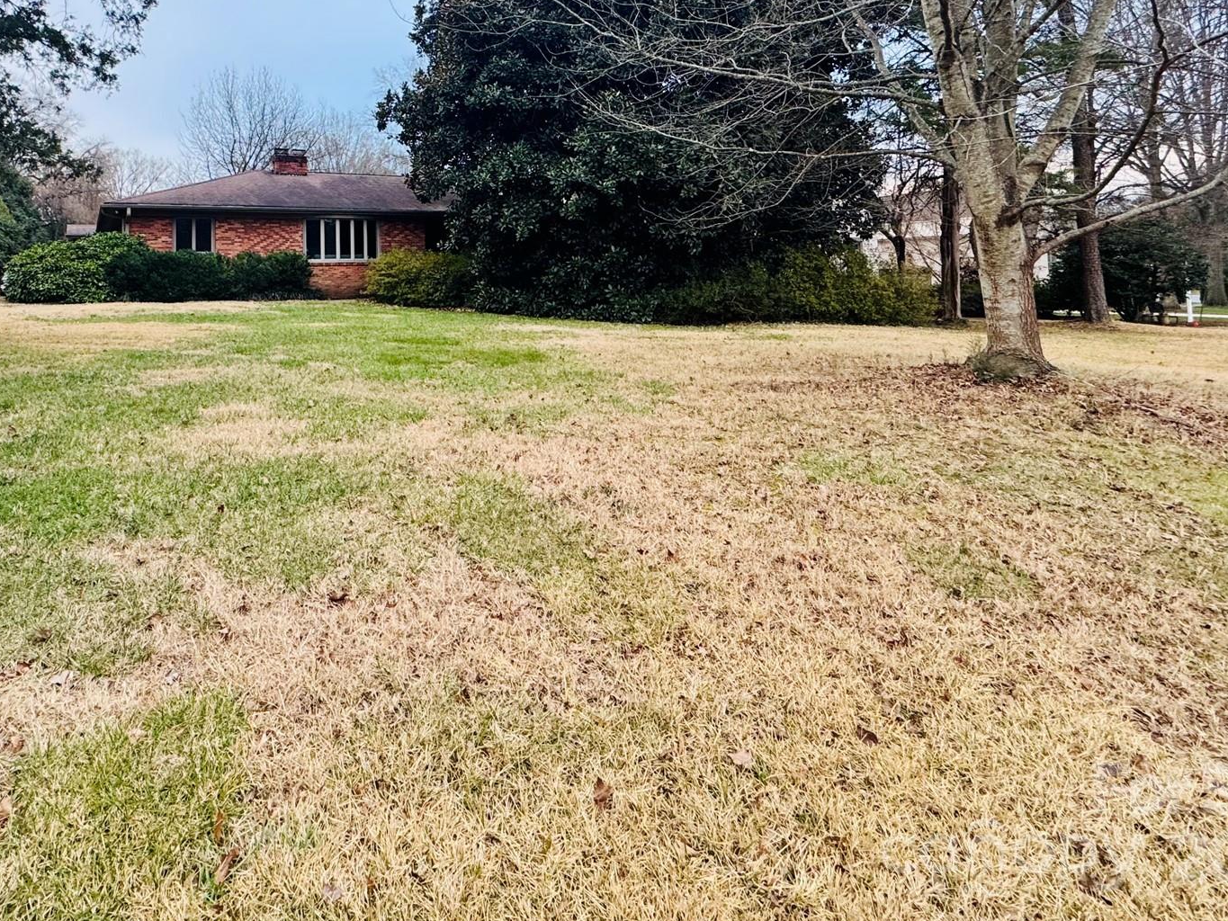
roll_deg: +1.2
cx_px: 469
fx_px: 745
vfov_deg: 60.3
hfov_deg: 77.7
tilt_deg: +1.9
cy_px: 241
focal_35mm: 21
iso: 160
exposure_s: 1/99
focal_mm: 2.22
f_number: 2.2
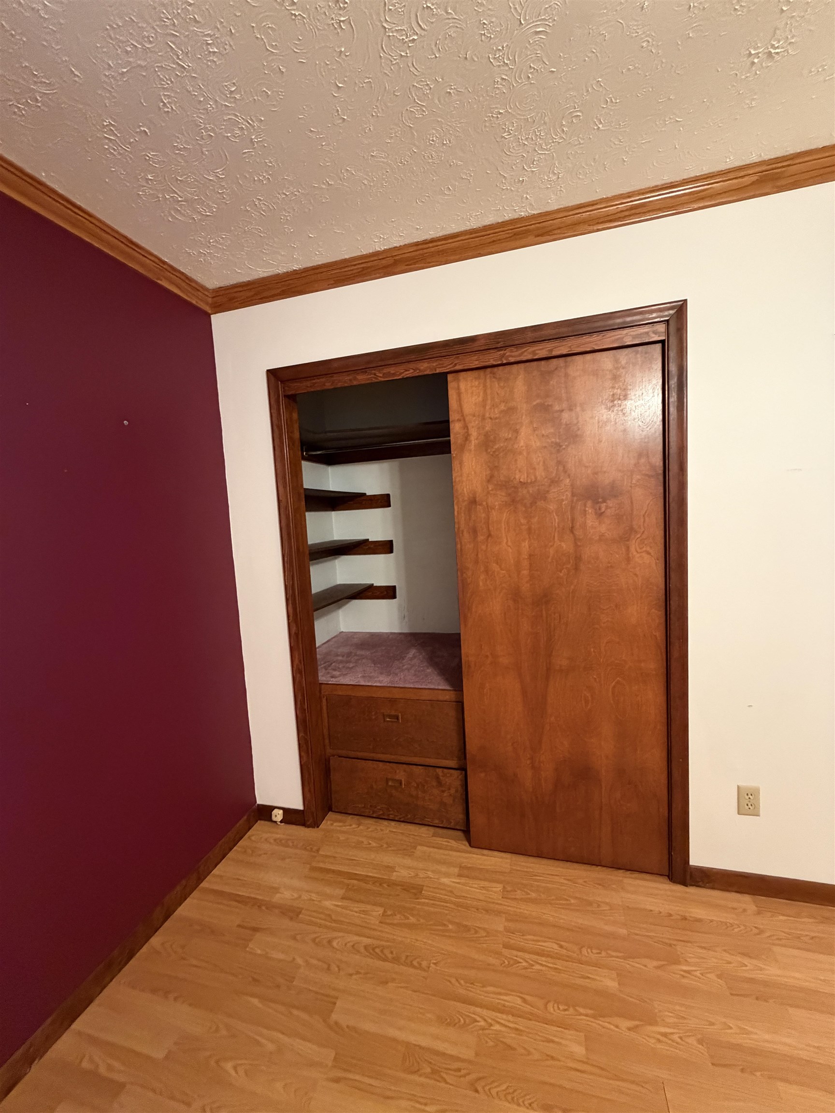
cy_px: 556
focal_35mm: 14
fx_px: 450
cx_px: 418
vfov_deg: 102.1
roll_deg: +3.7
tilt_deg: -5.1
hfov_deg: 85.7
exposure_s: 1/60
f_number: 2.2
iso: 640
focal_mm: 2.22
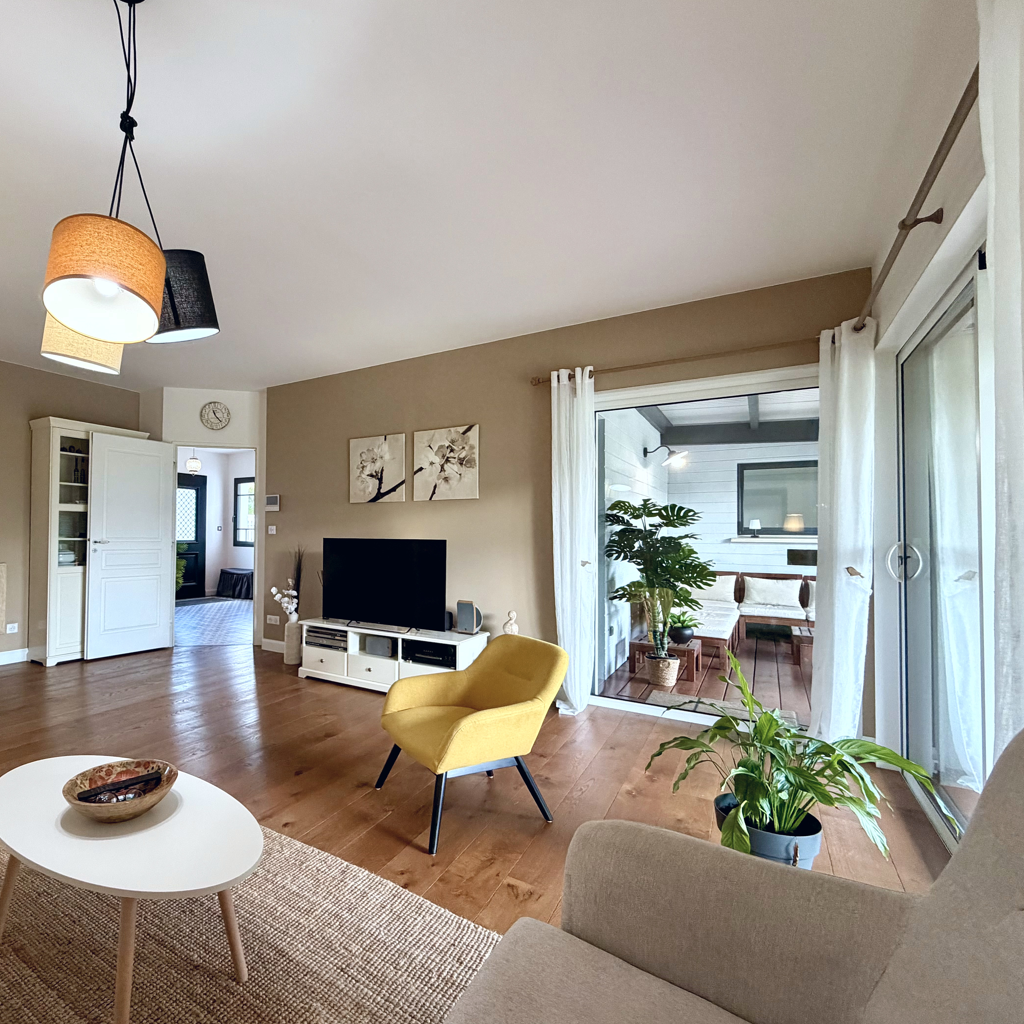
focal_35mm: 17
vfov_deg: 84.0
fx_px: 569
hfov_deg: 82.0
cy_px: 521
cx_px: 371
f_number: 2.2
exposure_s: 1/60
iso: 320
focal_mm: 2.22
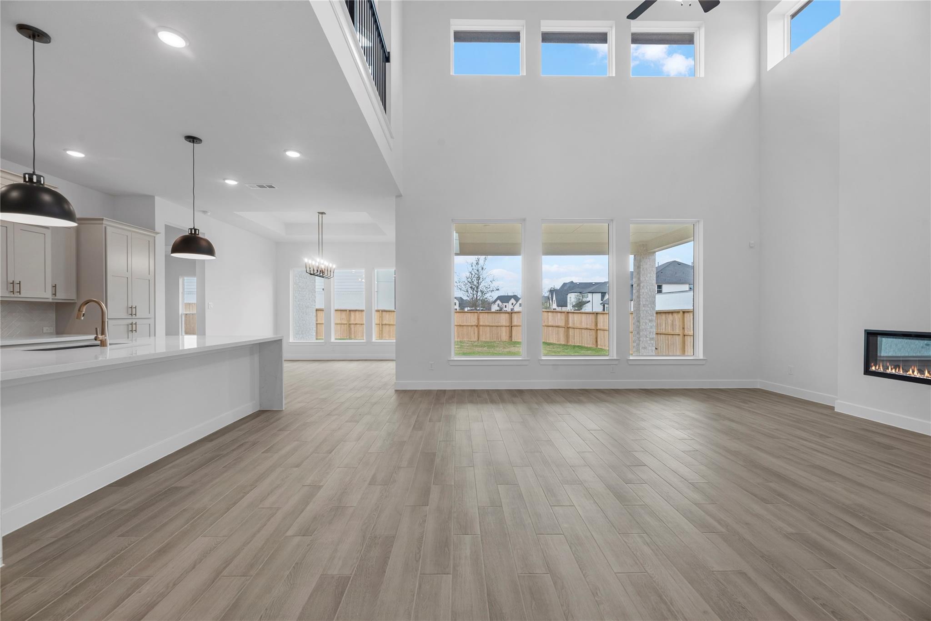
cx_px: 466
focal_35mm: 14
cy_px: 310
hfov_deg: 104.2
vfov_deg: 81.2
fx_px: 362
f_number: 9
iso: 250
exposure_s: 1/15
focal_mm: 14
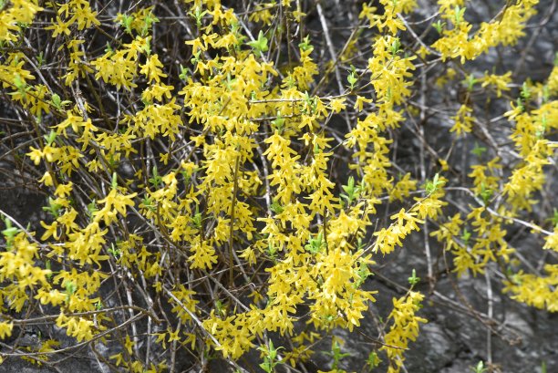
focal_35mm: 120
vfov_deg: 11.4
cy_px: 186
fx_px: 1861
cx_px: 279
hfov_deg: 17.1
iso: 400
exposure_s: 1/500
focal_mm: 120
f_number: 6.3
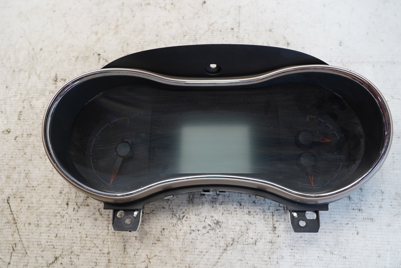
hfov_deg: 60.3
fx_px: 345
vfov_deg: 42.3
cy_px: 134
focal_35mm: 31
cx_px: 200
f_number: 4
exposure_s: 1/60
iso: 320
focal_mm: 21
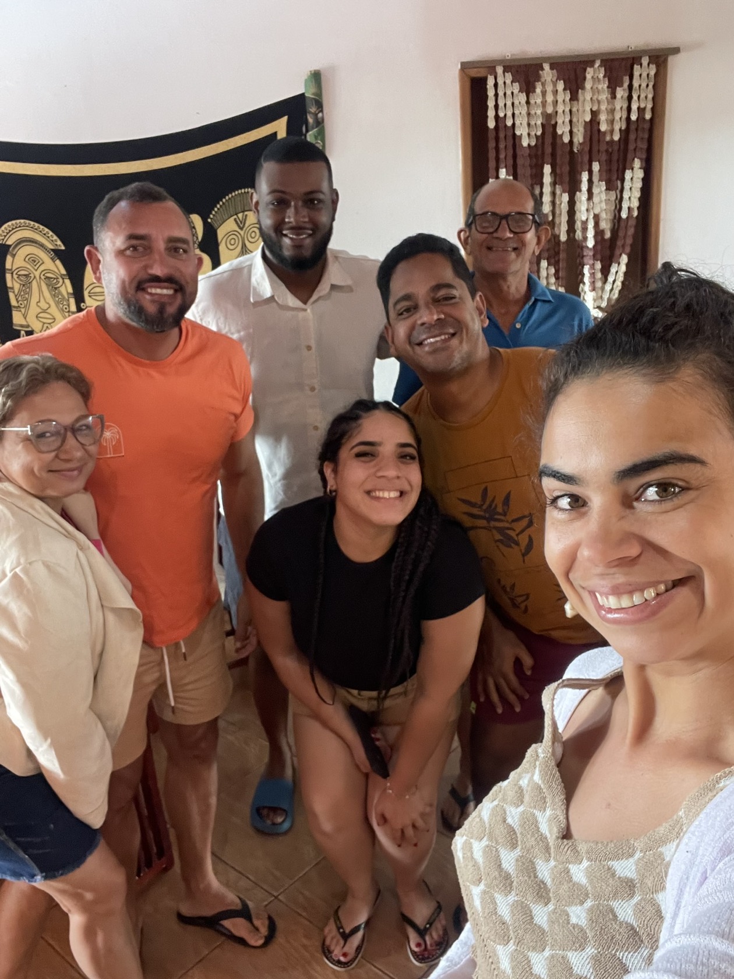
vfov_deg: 60.0
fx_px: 848
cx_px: 367
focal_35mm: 30
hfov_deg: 46.8
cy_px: 490
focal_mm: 2.71
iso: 320
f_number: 2.2
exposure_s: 1/40
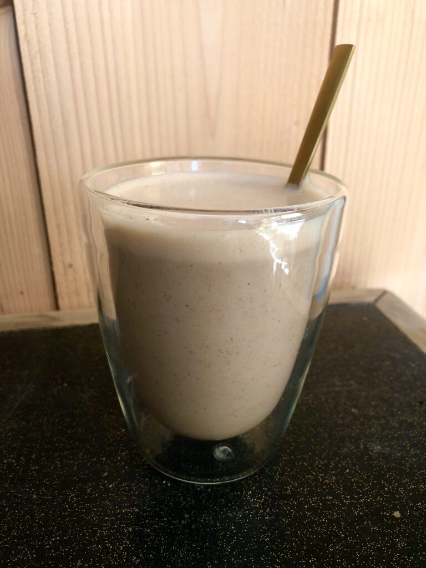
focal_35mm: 28
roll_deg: +0.0
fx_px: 459
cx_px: 213
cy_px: 284
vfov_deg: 63.4
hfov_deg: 49.7
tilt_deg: -23.8
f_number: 1.8
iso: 32
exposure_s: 1/30
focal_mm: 3.99
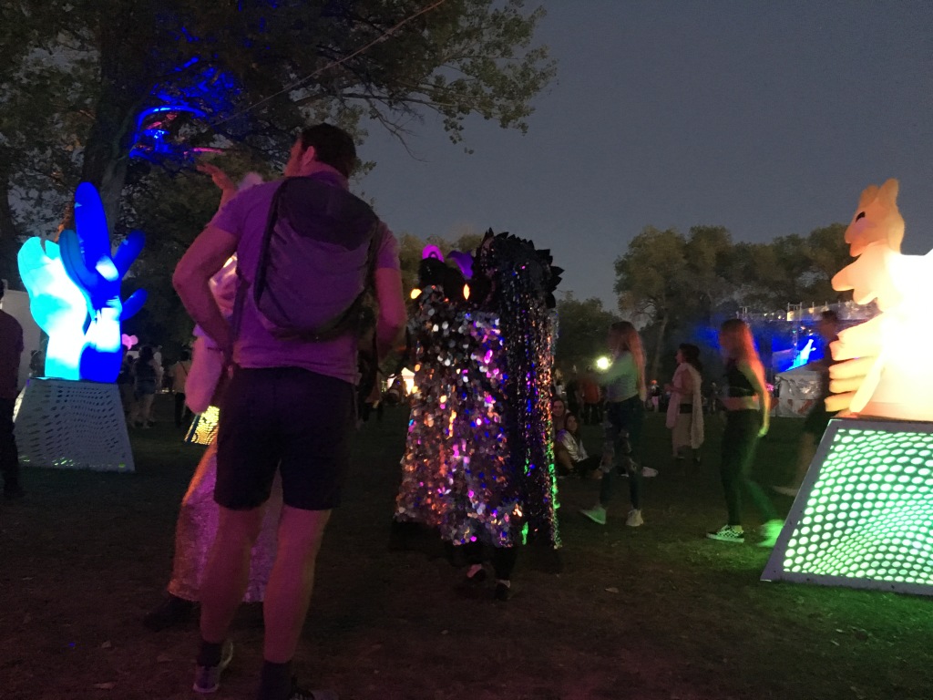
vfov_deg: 48.2
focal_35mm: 29
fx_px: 782
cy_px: 350
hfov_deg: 61.7
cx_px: 466
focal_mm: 4.15
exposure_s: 1/15
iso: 800
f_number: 2.2
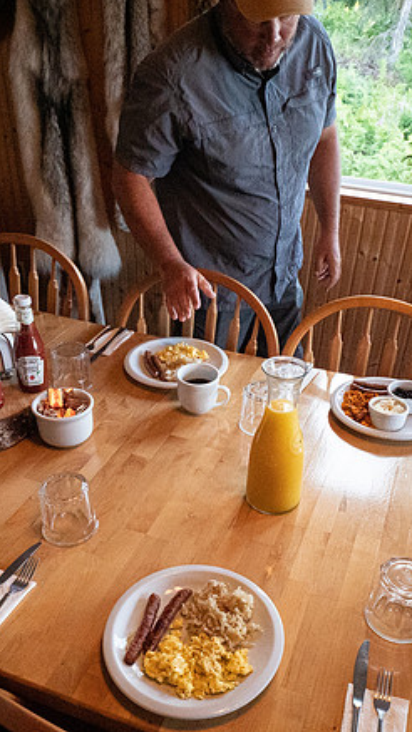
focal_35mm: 30
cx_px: 232
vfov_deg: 63.5
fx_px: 582
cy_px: 454
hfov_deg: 38.9
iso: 3200
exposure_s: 1/250
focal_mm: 8
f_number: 4
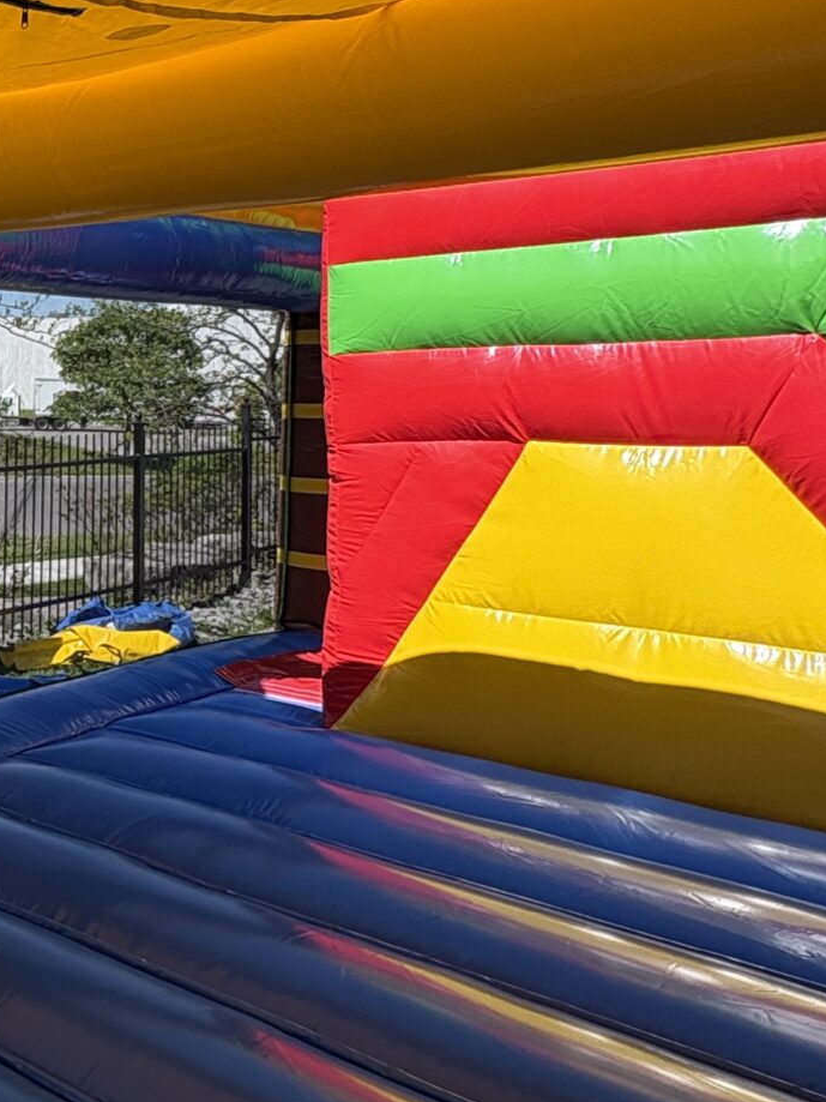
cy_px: 434
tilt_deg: -3.9
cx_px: -322
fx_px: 1241
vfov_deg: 47.6
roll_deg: -1.3
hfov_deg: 28.2
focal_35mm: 39
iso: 40
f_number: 2.2
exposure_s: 1/636
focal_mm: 2.22
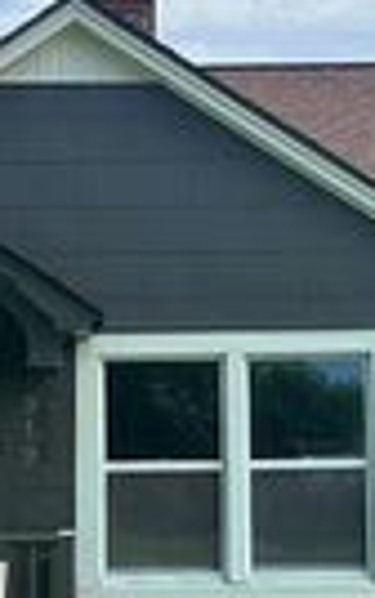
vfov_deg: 21.8
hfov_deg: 13.8
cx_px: 112
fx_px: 1550
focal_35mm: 95
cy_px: 399
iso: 80
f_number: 1.78
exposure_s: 1/4348
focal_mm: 6.86
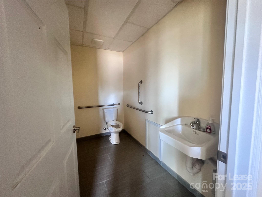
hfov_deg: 102.1
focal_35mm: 14
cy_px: 98
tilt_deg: -6.1
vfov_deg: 85.7
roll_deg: +1.1
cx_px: 131
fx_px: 106
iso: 1000
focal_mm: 2.22
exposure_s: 1/60
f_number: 2.2
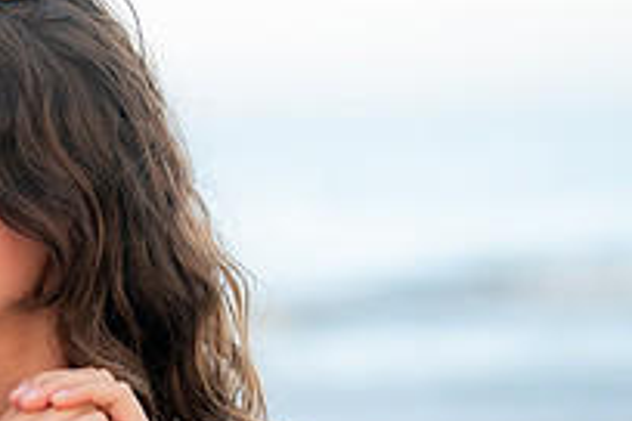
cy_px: 386
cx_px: -233
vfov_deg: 5.0
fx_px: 4810
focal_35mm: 274
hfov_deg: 7.4
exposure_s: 1/100
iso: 320
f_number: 2.8
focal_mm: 95
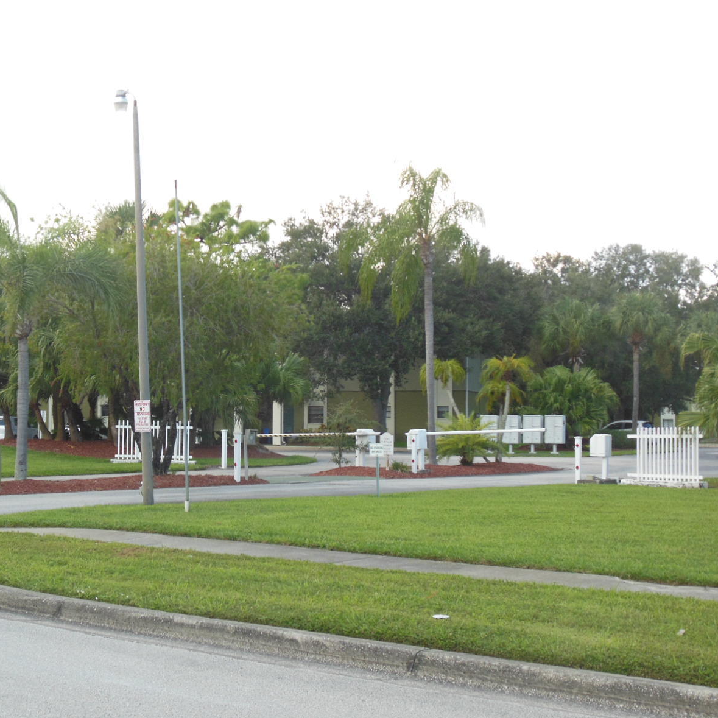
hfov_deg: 28.4
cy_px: 359
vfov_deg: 28.6
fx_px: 1408
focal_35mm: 60
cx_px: 241
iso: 125
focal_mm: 8.9
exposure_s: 1/250
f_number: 4
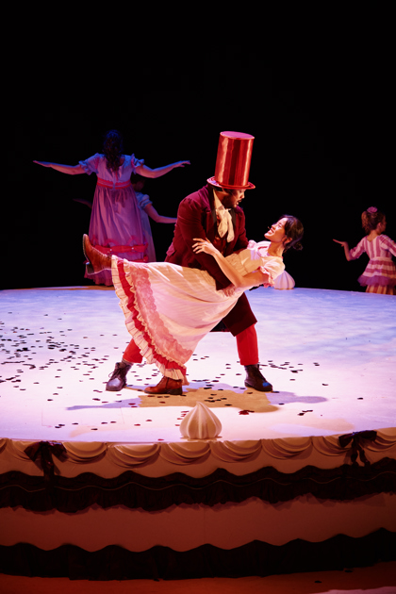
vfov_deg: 24.5
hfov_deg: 16.5
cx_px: 198
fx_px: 1369
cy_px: 297
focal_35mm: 83
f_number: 2.8
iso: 1250
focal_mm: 55
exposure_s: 1/160
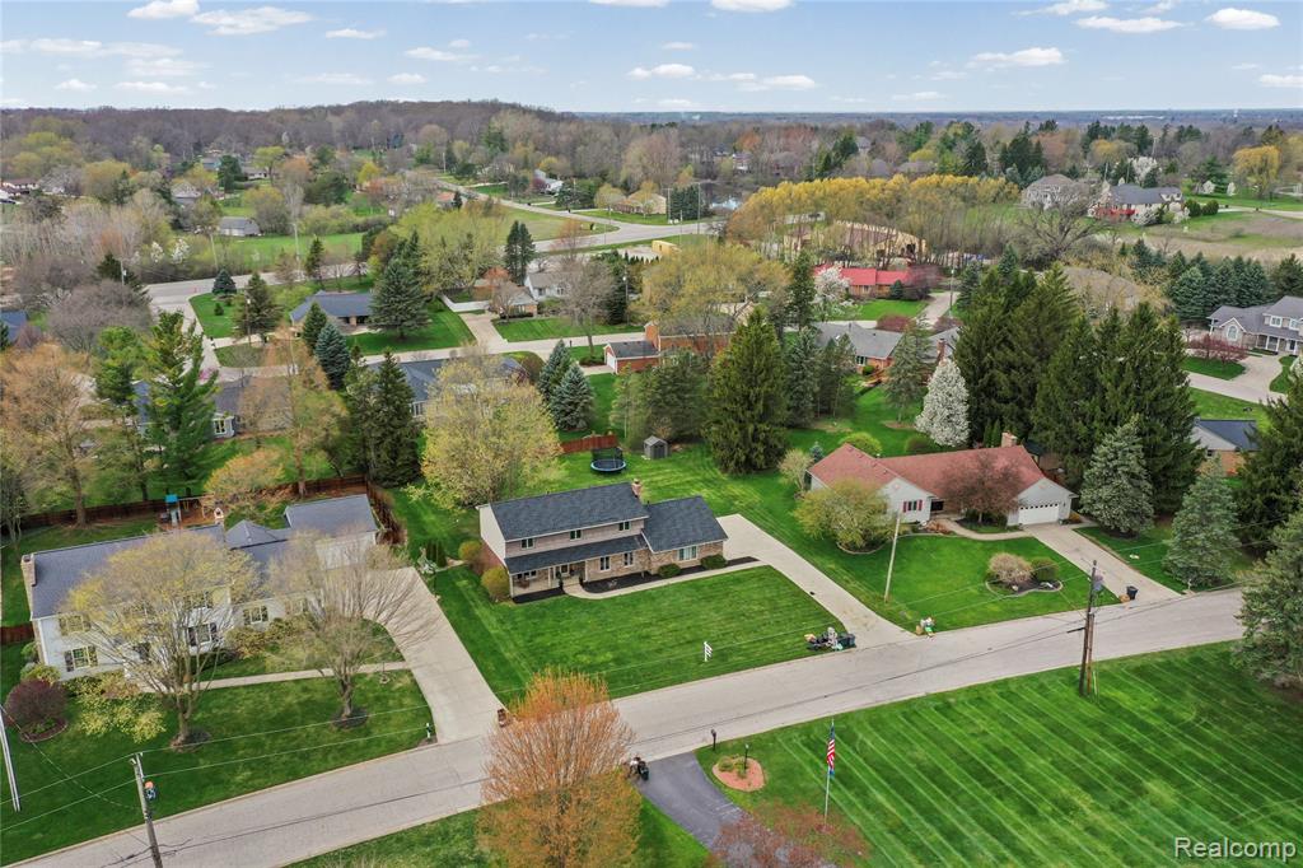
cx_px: 652
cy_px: 434
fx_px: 1013
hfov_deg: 65.5
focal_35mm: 28
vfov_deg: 46.4
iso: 100
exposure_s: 1/240
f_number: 5
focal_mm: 10.26
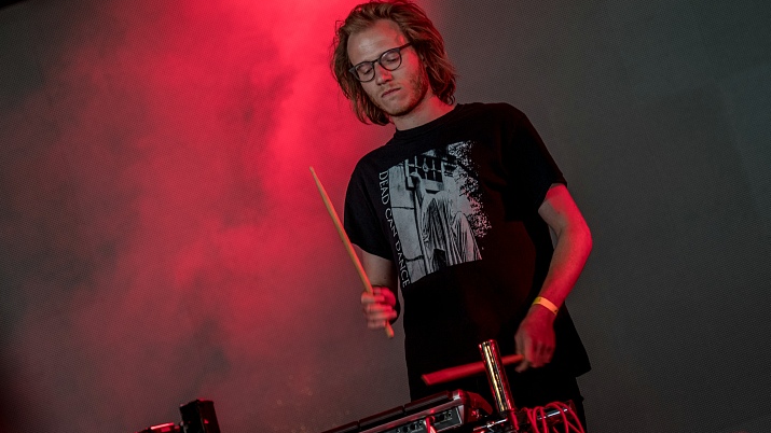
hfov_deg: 12.4
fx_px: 3557
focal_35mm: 174
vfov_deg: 7.0
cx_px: 387
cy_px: 234
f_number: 2.8
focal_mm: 110
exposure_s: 1/100
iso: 800
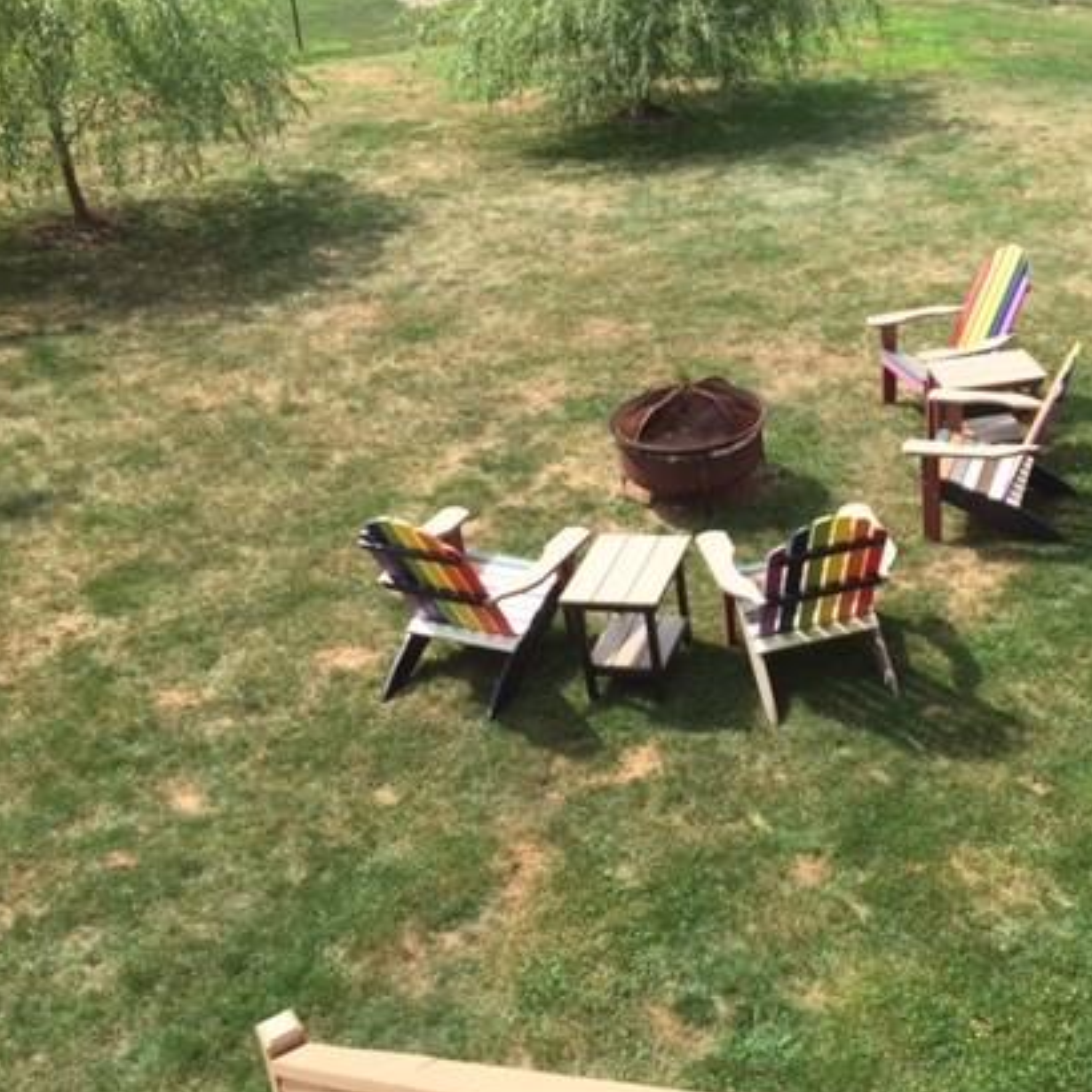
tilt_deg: -28.1
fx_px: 1428
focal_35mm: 40
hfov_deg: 40.7
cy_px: 506
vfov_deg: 41.8
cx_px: 820
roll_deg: -0.6
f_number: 2.2
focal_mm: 4.15
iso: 32
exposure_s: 1/860
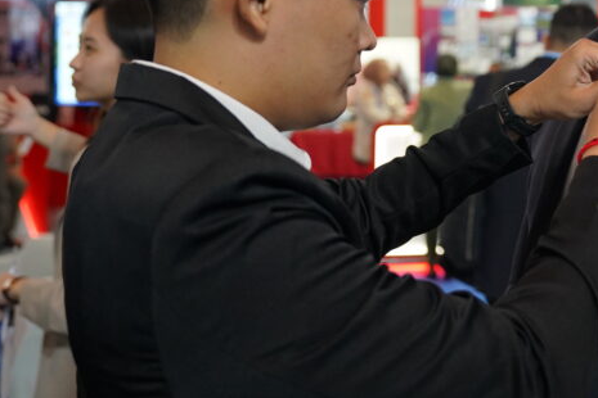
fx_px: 1096
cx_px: 571
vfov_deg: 20.3
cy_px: 60
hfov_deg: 28.9
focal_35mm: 66
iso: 2000
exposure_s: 1/250
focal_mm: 30
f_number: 2.8
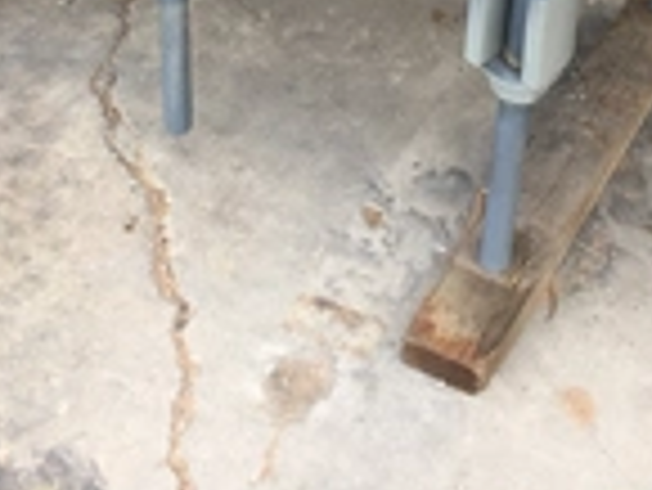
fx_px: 1508
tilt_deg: -33.9
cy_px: -108
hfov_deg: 24.4
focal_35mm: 80
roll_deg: -1.6
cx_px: 387
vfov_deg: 17.5
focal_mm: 4.15
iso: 32
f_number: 2.2
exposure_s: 1/168
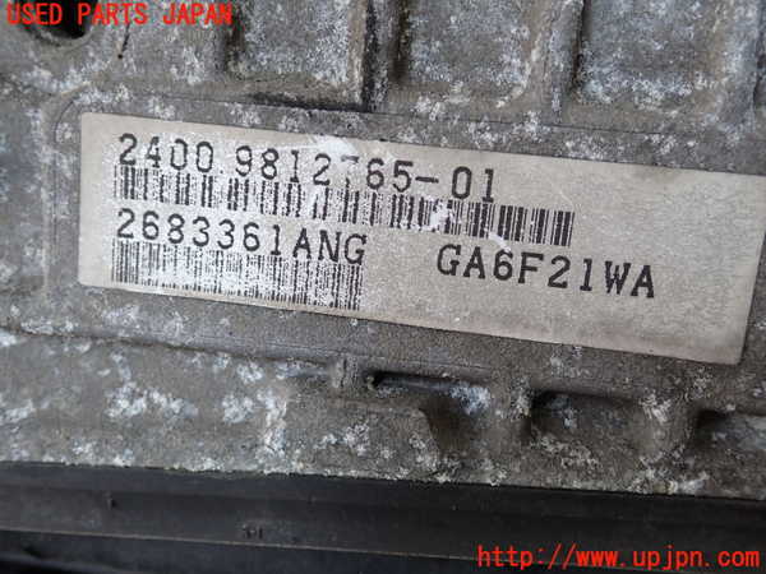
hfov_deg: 56.8
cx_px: 383
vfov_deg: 44.2
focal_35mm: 32
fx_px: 708
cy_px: 287
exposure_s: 1/125
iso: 200
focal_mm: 5.79
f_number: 2.4
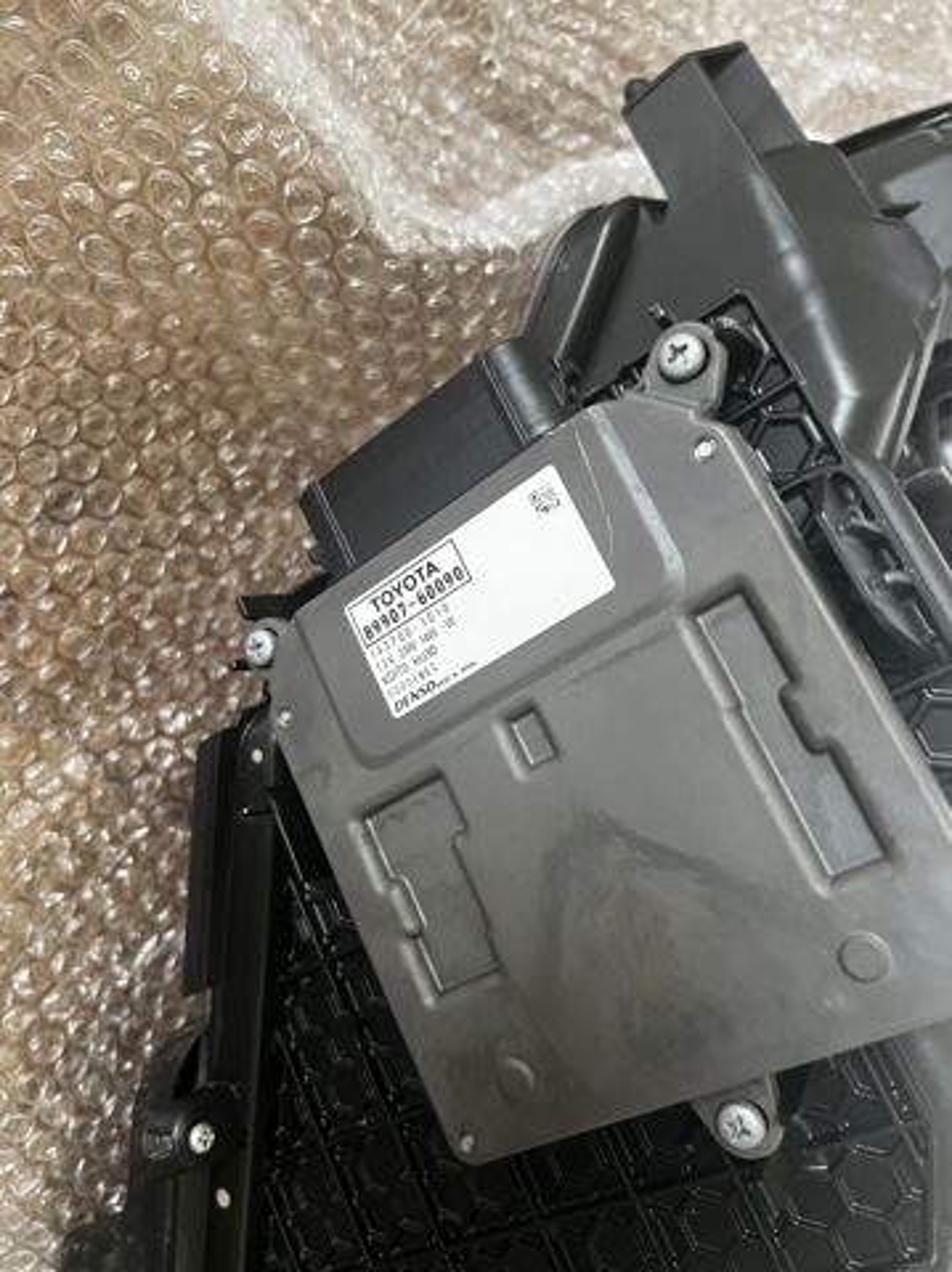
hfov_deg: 53.0
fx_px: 955
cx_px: 476
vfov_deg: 67.4
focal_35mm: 26
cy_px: 636
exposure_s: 1/60
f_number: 1.5
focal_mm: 5.7
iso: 320
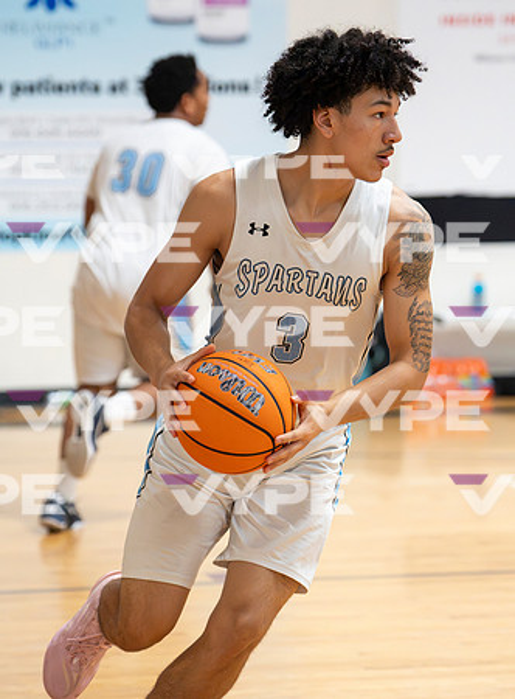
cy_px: 341
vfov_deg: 11.8
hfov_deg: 8.7
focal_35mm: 169
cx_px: 257
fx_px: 3384
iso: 10000
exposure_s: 1/1250
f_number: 3.2
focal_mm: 111
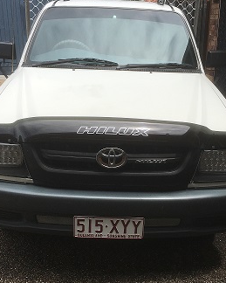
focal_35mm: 44
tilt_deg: -20.5
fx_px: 368
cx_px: 113
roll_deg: +0.1
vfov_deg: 42.0
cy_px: 154
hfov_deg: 34.1
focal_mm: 4.15
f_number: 2.2
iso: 25
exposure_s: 1/1876
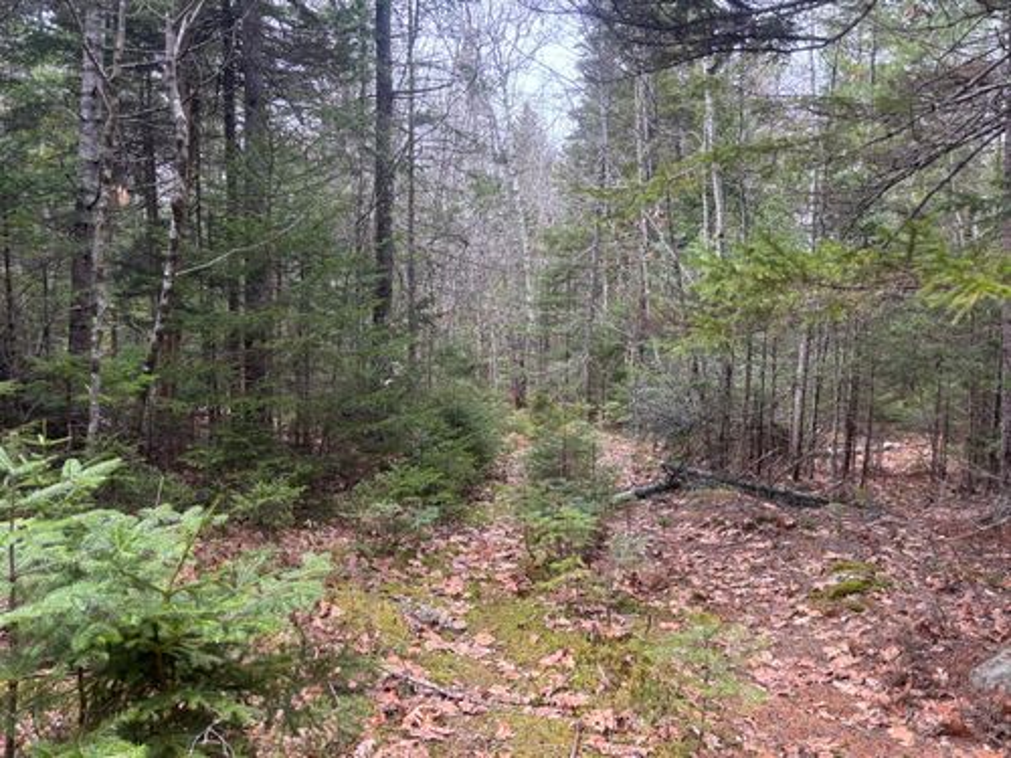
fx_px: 759
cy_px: 379
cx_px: 506
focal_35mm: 26
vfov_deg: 53.1
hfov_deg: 67.3
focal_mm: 5.96
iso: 40
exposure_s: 1/240
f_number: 1.6
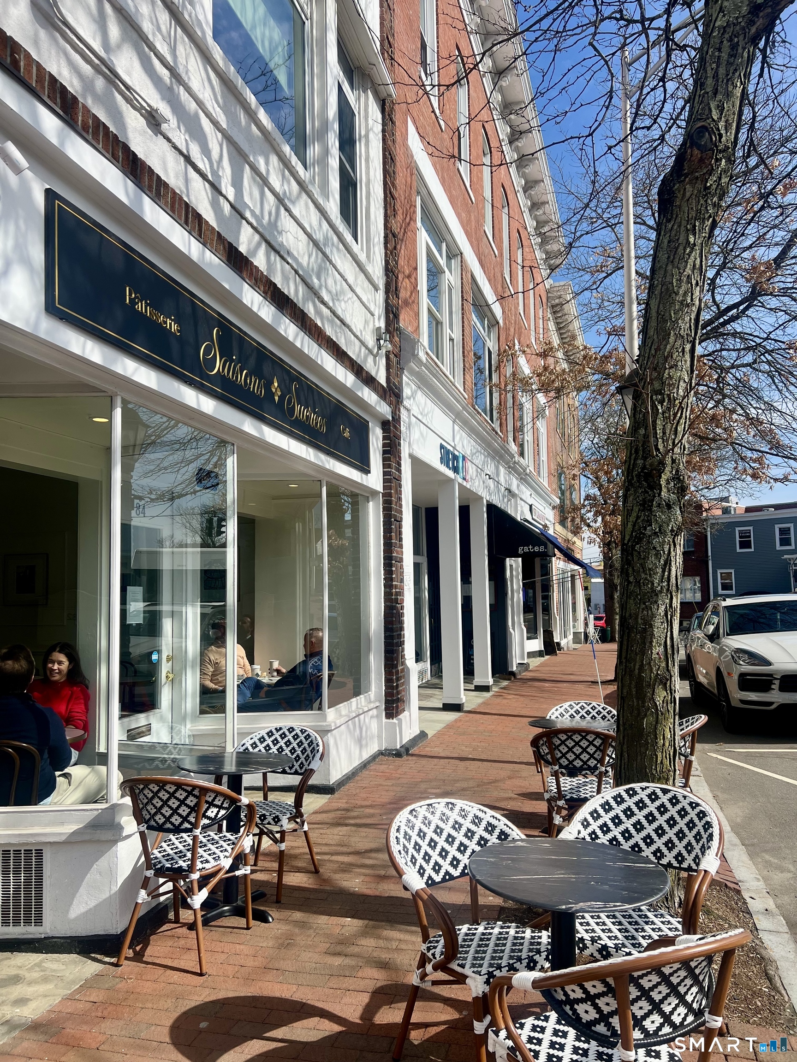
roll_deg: +1.3
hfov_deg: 53.1
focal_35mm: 26
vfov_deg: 67.3
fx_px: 798
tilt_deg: +5.8
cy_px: 531
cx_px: 398
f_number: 1.5
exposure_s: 1/4831
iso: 50
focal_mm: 5.7
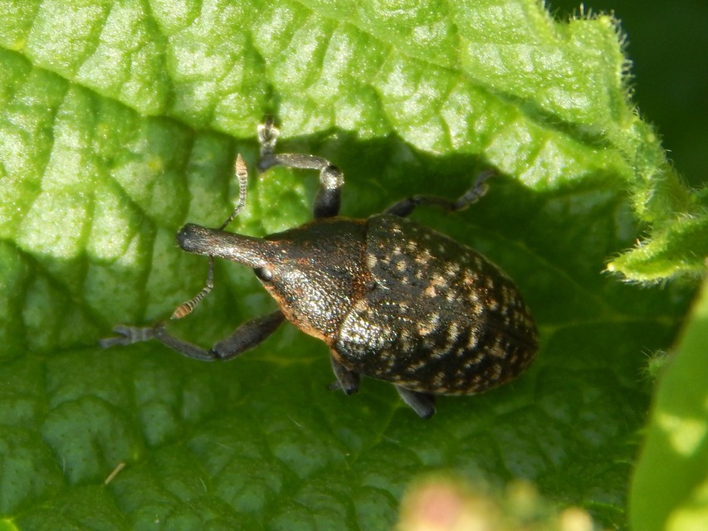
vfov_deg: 8.2
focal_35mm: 182
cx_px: 354
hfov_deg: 10.9
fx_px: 3723
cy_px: 266
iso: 125
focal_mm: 32.8
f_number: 5.3
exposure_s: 1/125
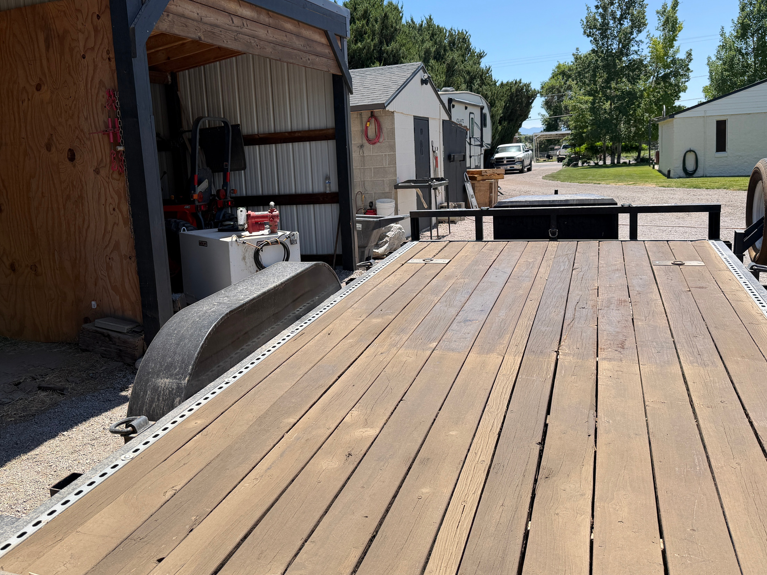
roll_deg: +3.8
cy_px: 243
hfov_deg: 58.1
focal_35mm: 31
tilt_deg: -7.1
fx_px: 687
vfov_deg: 45.3
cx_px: 324
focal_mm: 6.76
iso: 80
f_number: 1.78
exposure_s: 1/3145
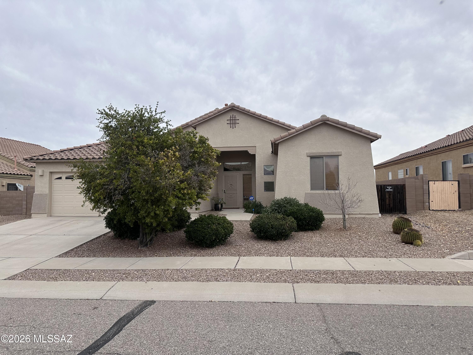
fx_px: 328
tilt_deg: +2.8
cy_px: 178
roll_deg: -0.2
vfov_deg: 56.8
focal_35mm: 24
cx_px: 236
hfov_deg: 71.6
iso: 80
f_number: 1.78
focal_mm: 6.86
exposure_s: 1/3861
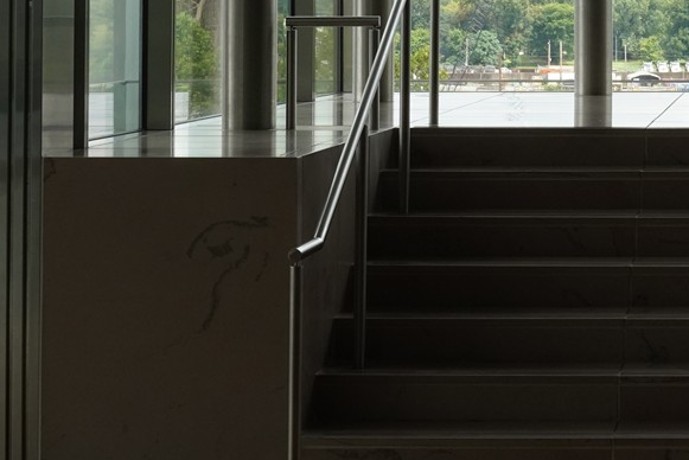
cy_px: -85
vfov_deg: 11.5
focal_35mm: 117
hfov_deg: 17.0
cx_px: 749
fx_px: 2240
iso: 800
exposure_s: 1/100
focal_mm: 34
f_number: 18
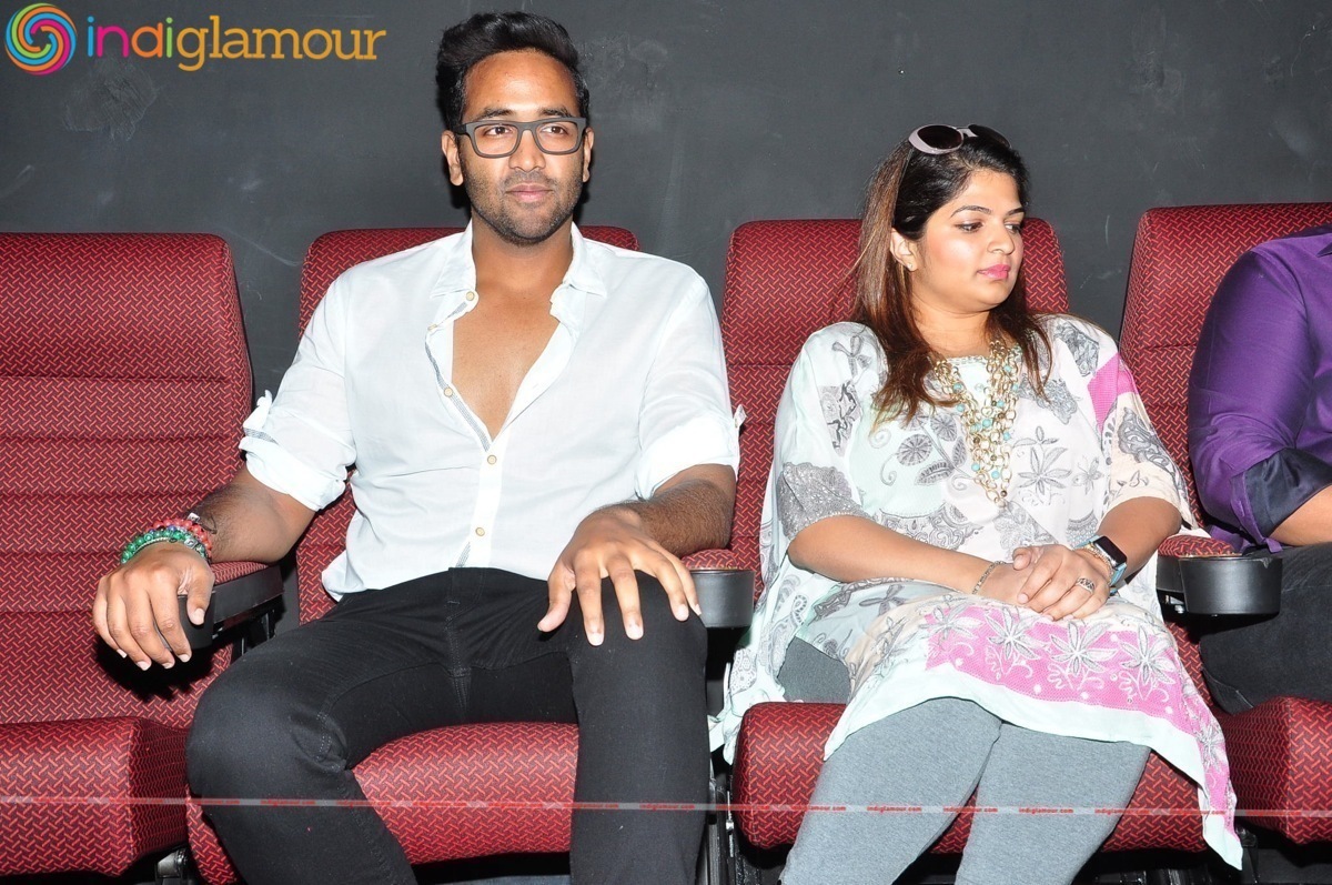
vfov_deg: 29.8
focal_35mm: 45
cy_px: 442
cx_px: 666
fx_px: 1663
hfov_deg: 43.7
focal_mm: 30
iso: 400
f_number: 9
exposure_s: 1/125
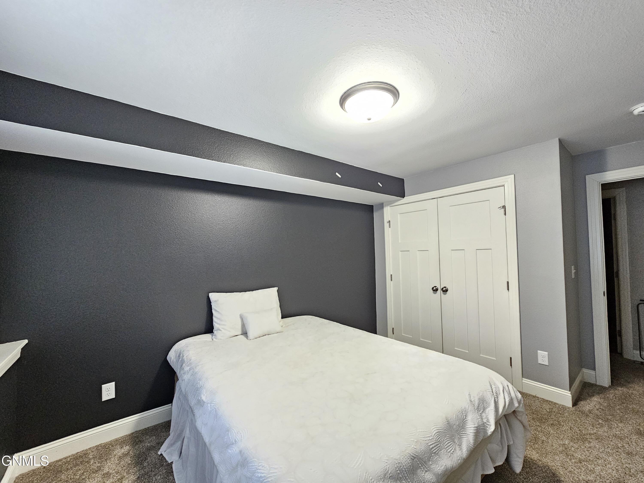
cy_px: 242
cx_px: 322
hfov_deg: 106.2
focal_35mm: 13
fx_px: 242
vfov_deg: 89.9
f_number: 2.2
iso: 640
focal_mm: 2.2
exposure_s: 1/30
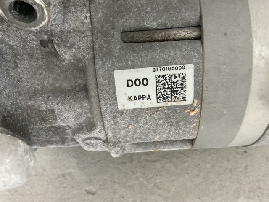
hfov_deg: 61.7
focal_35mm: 29
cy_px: 101
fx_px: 225
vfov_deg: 48.2
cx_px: 134
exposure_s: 1/50
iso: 200
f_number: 1.8
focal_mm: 3
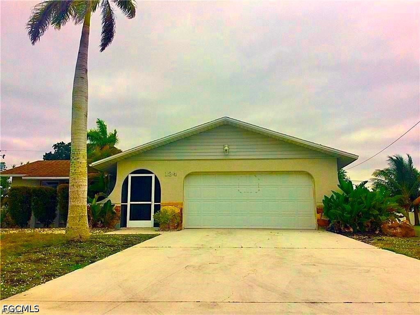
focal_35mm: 31
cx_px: 210
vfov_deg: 45.4
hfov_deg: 58.4
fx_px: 376
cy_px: 158
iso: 25
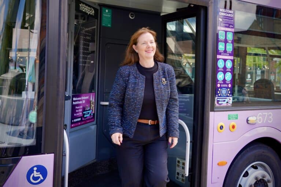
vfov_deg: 38.9
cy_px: 94
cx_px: 140
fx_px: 265
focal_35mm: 34
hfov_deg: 55.8
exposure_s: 1/250
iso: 250
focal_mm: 34
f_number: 4
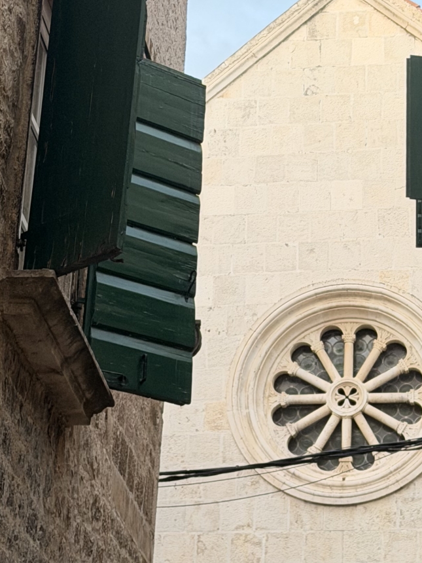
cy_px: 243
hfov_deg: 12.4
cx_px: 354
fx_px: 1934
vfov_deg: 16.5
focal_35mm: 119
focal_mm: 6.76
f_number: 1.78
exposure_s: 1/100
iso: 125
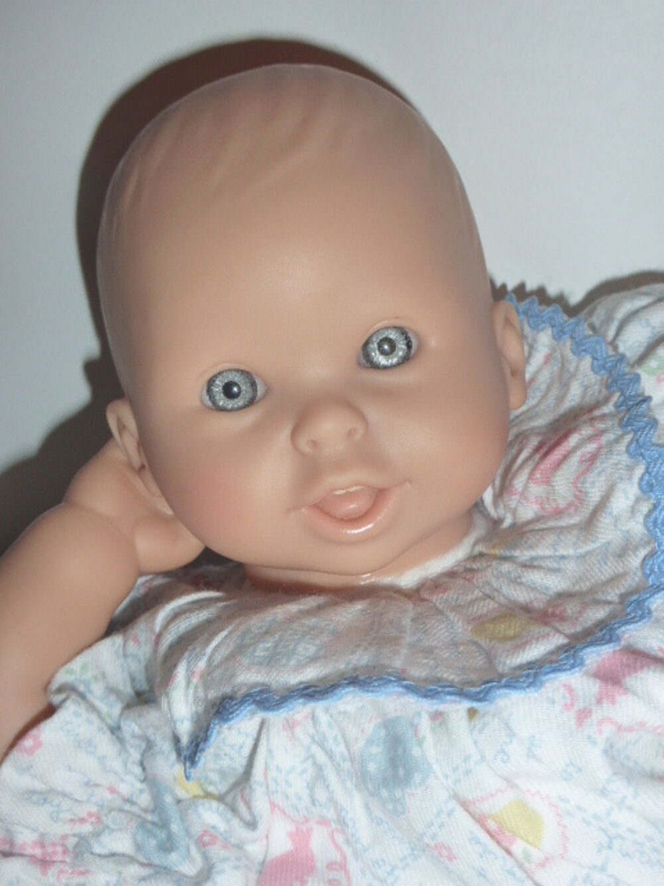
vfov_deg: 43.8
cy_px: 443
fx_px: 1100
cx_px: 332
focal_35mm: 43
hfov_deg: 33.6
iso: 160
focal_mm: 7.4
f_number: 3.9
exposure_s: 1/60
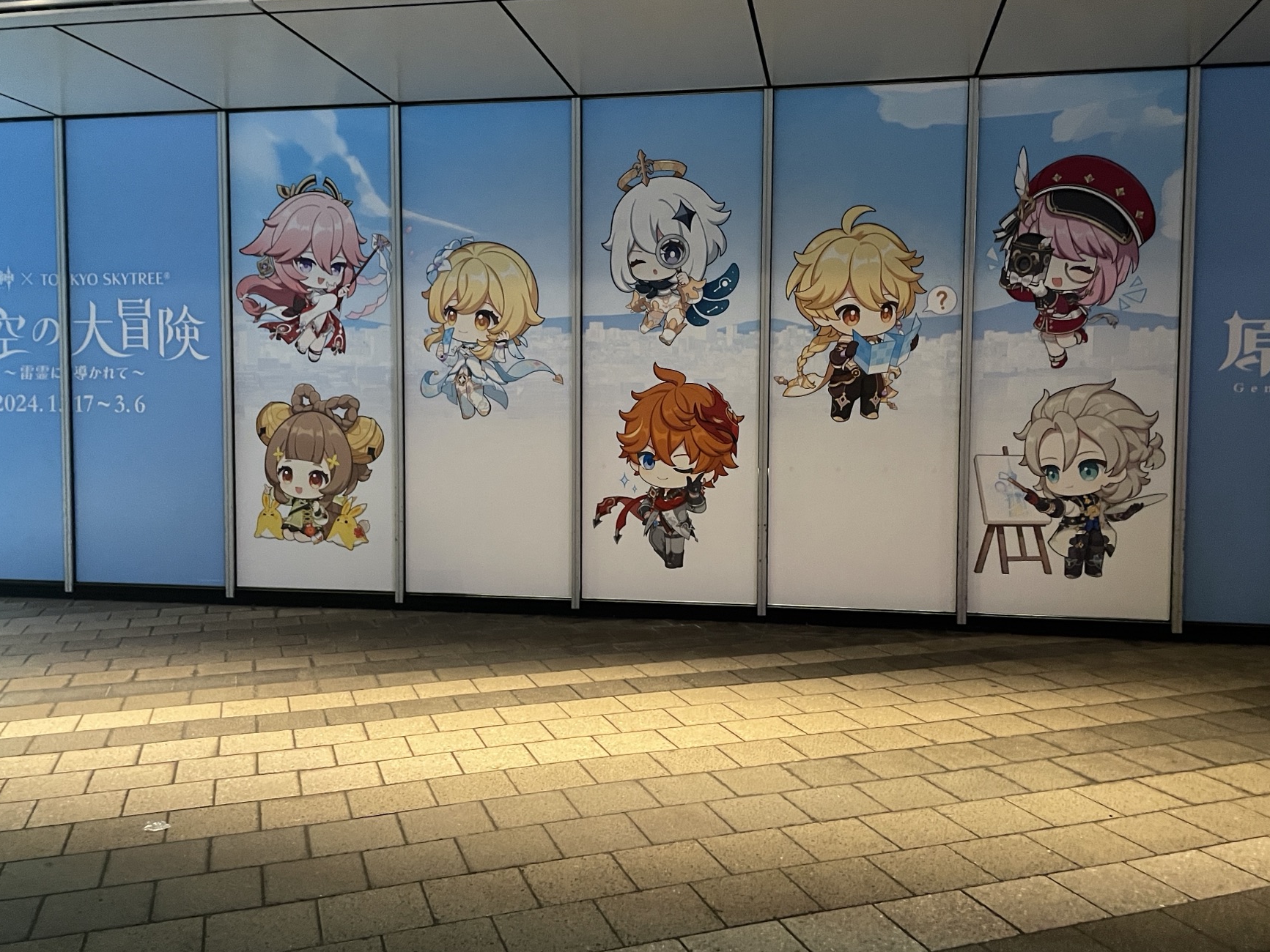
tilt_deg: -2.8
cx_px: 654
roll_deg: -0.3
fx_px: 1101
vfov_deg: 46.8
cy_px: 461
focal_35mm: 30
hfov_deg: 60.0
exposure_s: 1/25
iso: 640
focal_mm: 4.2
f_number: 1.6
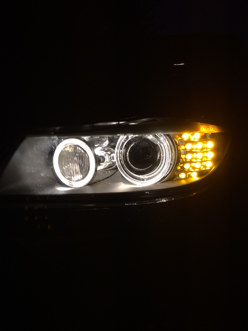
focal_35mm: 32
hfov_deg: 44.1
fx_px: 306
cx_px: 113
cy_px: 178
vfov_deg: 56.8
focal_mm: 4.15
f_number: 2.2
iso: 32
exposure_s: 1/60
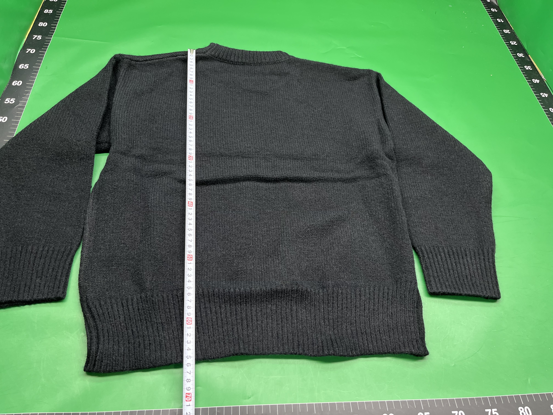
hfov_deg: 67.3
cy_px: 208
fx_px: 415
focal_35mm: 26
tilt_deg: -55.8
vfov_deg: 53.1
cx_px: 276
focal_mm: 5.1
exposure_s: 1/104
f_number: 1.6
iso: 125
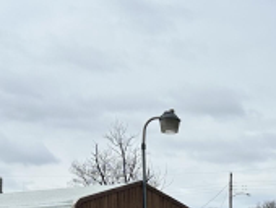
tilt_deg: -0.1
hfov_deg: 20.7
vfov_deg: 15.2
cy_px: 257
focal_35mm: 94
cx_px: 189
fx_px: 751
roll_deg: +1.0
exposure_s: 1/6623
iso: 80
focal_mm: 6.86
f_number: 1.78
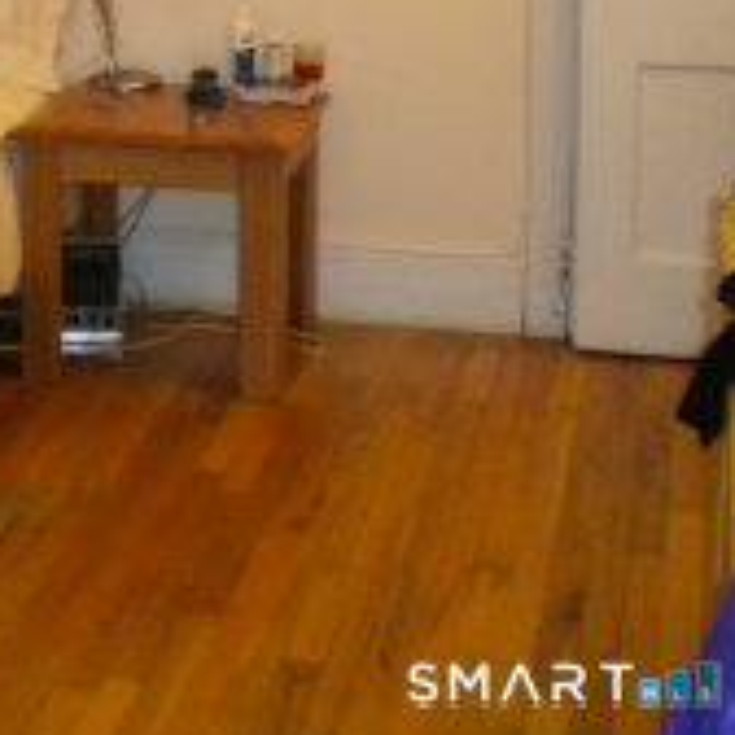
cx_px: -289
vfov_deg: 18.3
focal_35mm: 92
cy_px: -28
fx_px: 2210
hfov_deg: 17.4
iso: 400
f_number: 3.1
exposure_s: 1/30
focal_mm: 6.3
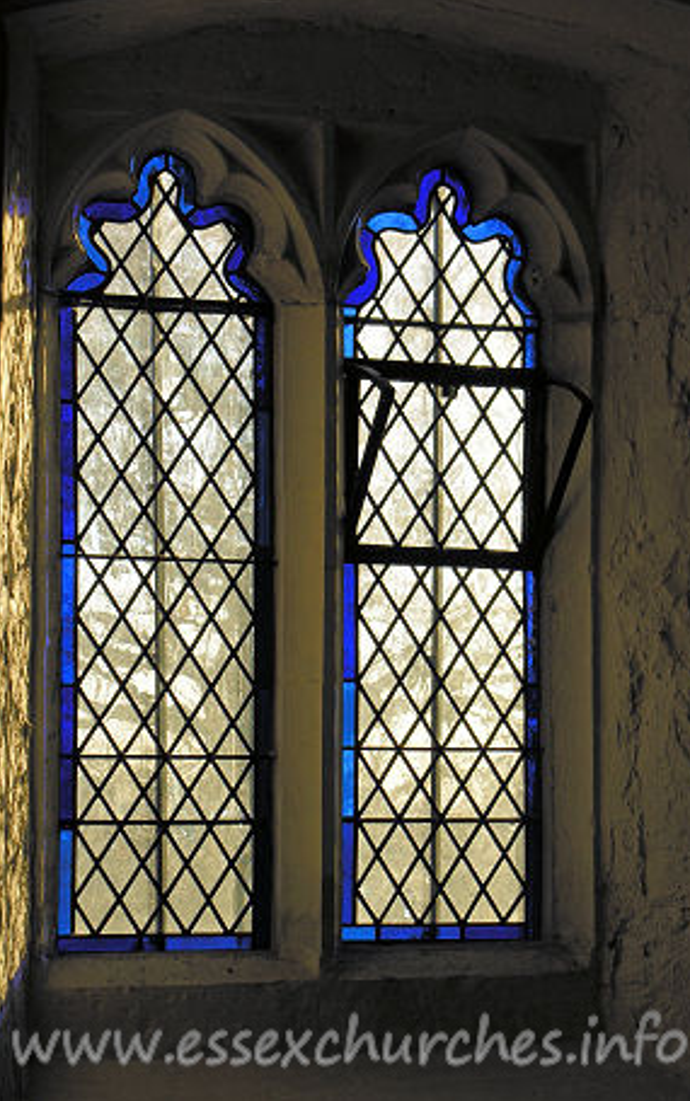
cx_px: 311
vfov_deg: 15.4
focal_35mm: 136
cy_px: 549
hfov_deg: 9.7
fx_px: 4085
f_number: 5.4
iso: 50
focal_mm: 32.4
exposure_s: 1/124
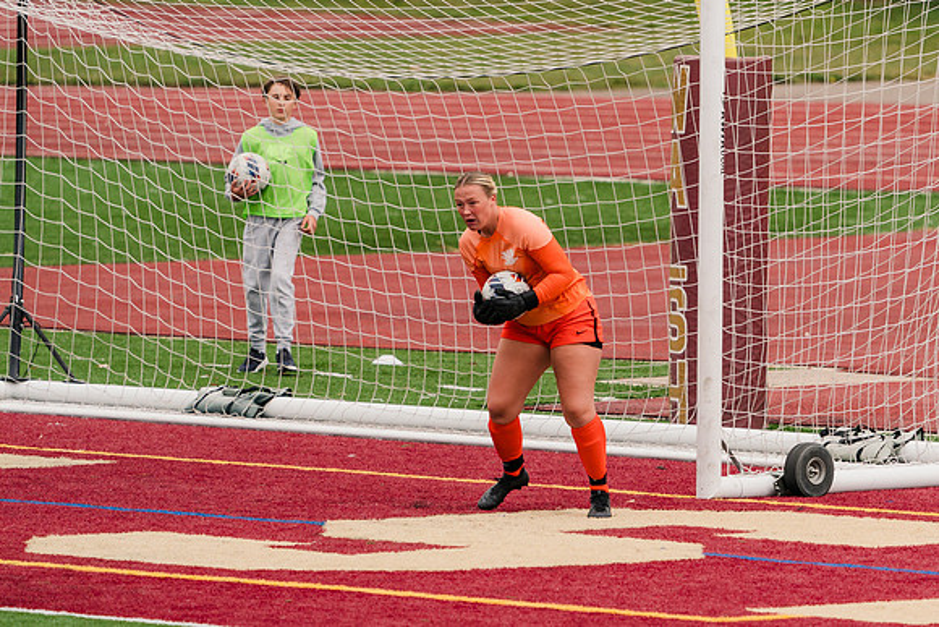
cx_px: 559
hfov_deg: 3.6
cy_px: 313
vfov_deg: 2.4
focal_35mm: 575
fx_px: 14999
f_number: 6.3
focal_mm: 459
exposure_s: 1/1600
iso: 500
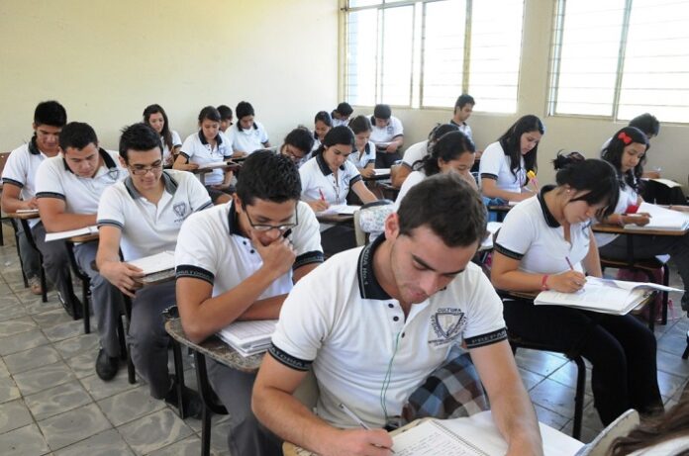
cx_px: 344
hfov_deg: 67.5
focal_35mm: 27
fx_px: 516
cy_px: 228
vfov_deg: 47.7
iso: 2000
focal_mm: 18
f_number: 5.6
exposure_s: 1/125
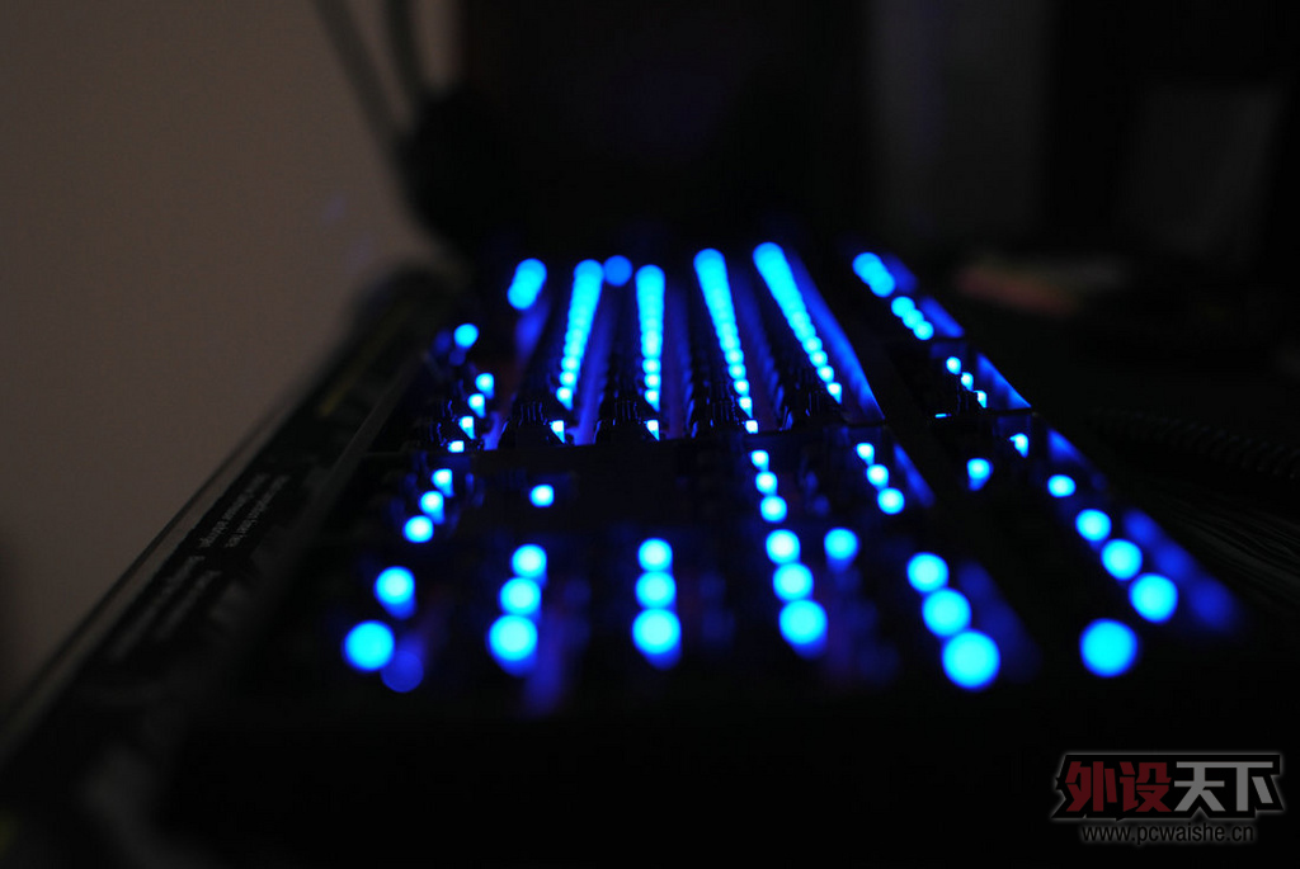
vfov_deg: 25.8
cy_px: 434
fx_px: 1898
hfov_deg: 37.8
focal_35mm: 52
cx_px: 650
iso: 200
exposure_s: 1/60
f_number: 2.2
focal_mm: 35
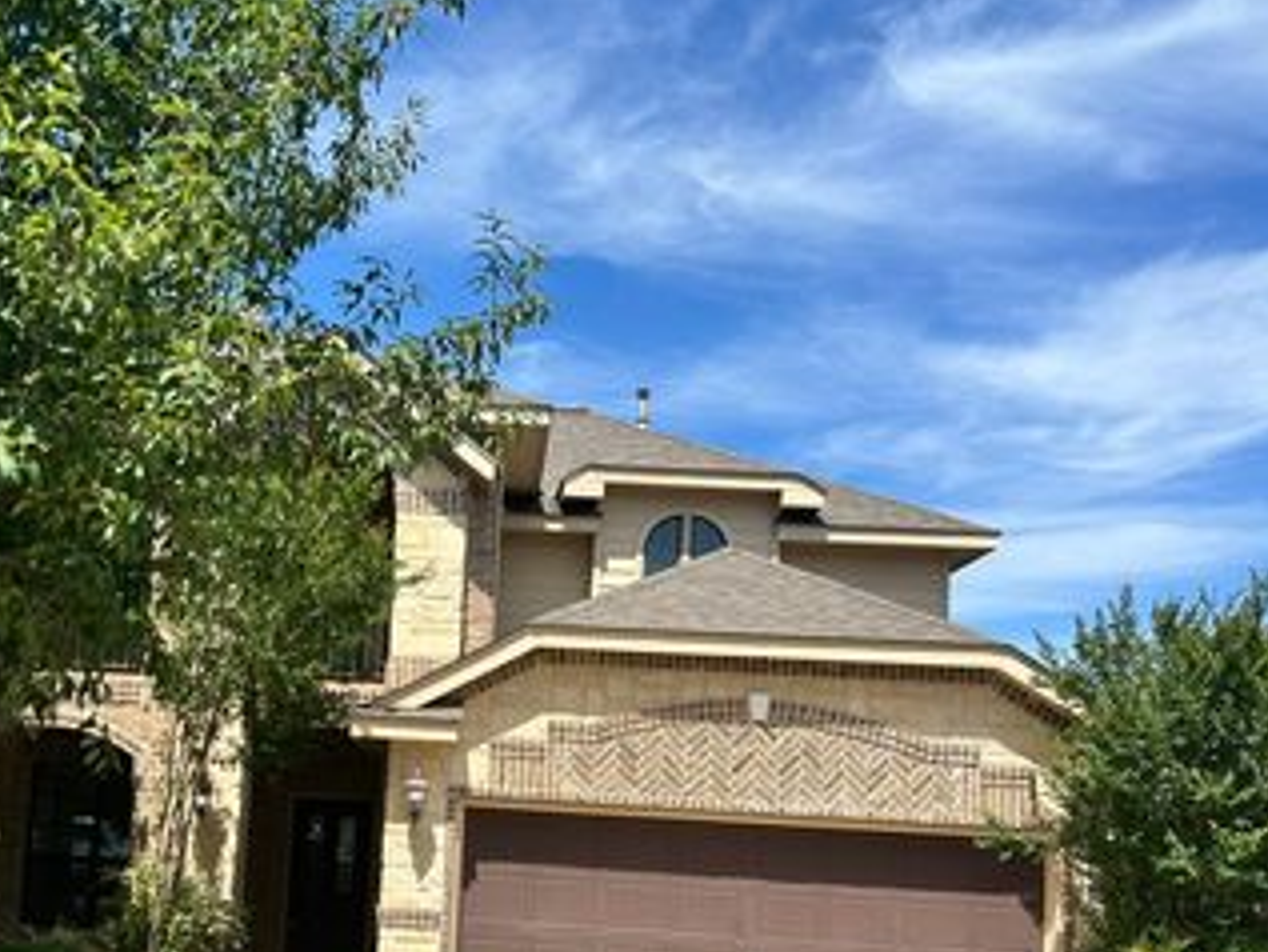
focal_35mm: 41
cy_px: 670
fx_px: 1502
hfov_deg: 45.1
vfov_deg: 34.7
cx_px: 424
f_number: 1.5
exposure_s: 1/5076
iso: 50
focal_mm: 5.7
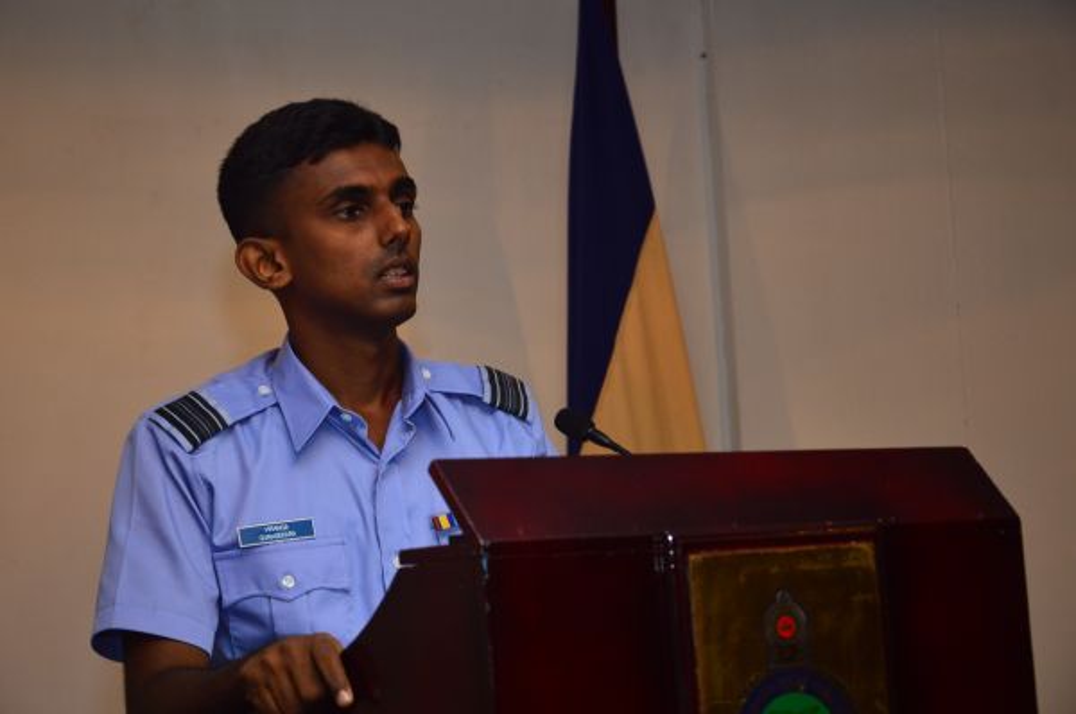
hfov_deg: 23.4
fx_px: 2596
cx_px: 538
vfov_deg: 15.7
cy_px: 357
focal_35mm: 87
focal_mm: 58
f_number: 5
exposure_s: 1/60
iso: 400
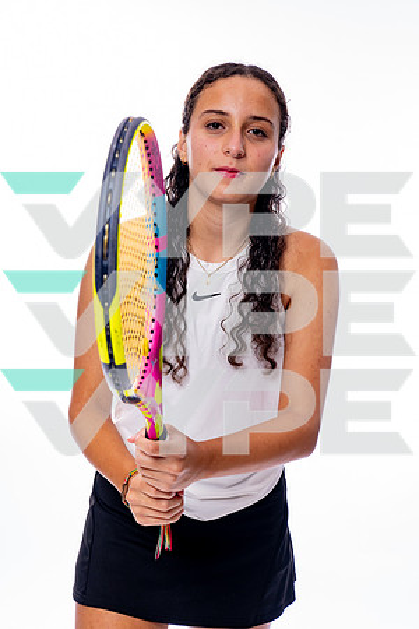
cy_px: 314
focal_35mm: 60
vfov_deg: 33.4
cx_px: 210
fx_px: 1047
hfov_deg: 22.6
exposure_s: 1/250
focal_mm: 60
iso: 400
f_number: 8
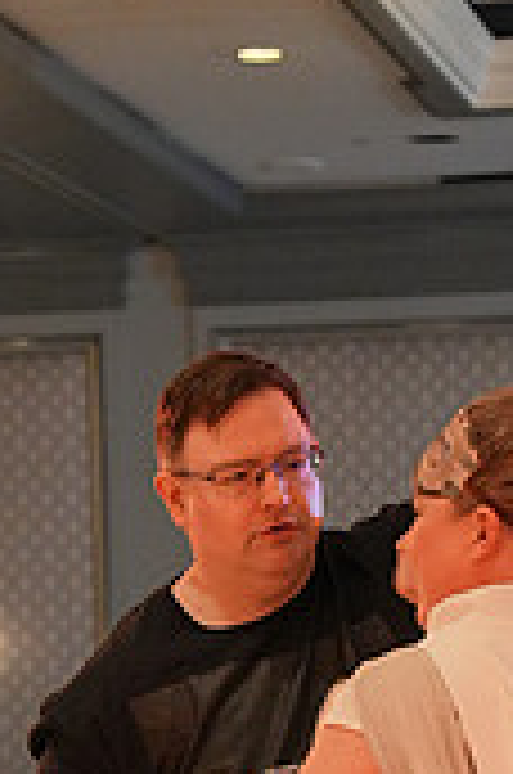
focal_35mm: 186
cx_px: 394
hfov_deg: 7.3
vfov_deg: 10.8
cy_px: 1026
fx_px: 3992
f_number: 4
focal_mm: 55
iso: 3200
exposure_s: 1/200
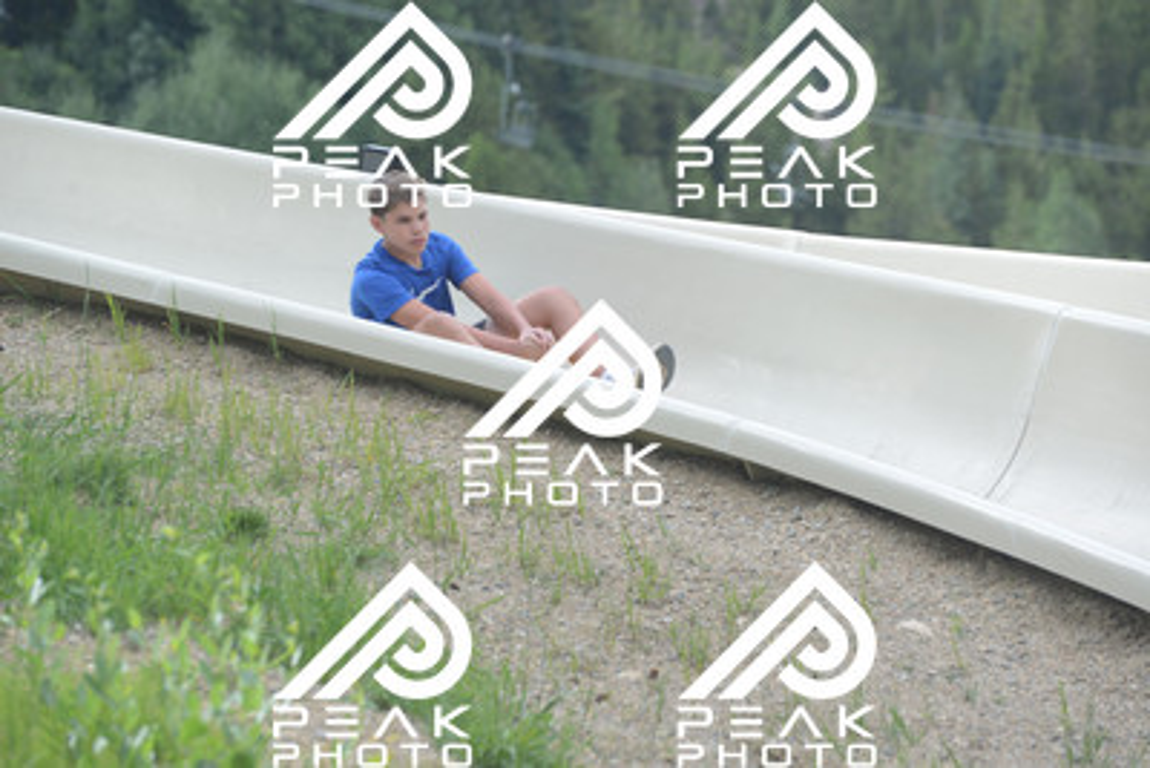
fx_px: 6231
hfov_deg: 10.5
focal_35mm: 195
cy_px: 384
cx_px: 575
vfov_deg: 7.0
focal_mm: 195
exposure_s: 1/640
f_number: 6.3
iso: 560
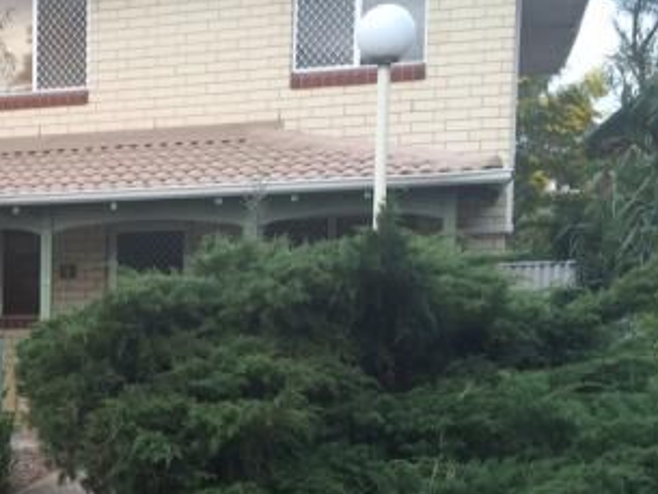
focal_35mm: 76
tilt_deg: -6.4
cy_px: 468
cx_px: -175
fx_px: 1445
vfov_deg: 19.0
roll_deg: +1.5
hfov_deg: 23.1
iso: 32
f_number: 2.2
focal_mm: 4.15
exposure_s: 1/323
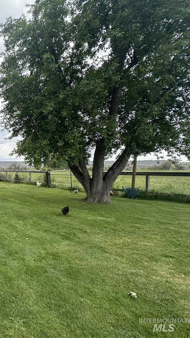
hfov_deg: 38.5
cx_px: -41
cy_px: 170
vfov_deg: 83.8
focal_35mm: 21
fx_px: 188
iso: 40
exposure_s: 1/818
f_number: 2.2
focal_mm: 2.22
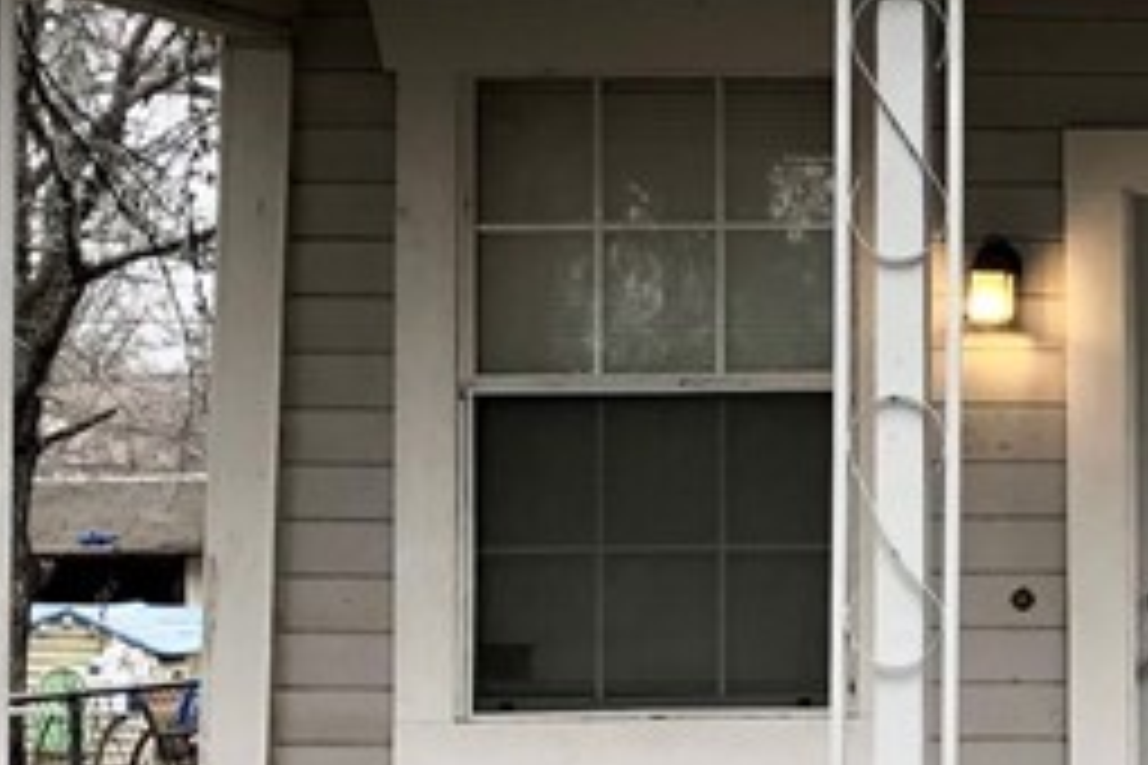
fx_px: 3731
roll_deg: +0.6
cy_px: 459
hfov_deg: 16.0
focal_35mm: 117
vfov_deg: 11.7
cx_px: 1733
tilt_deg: +1.2
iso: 32
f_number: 1.8
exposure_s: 1/120
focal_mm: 4
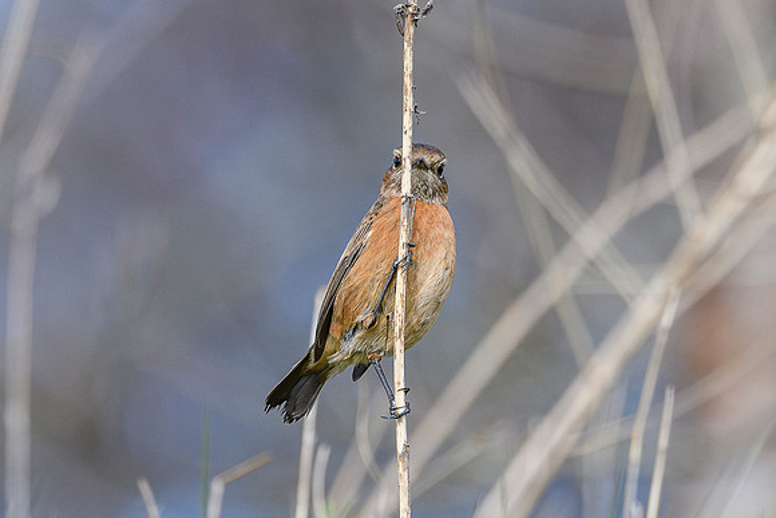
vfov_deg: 1.2
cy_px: 249
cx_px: 310
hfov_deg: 1.7
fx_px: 25561
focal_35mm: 1186
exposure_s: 1/1600
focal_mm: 400
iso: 560
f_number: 6.3
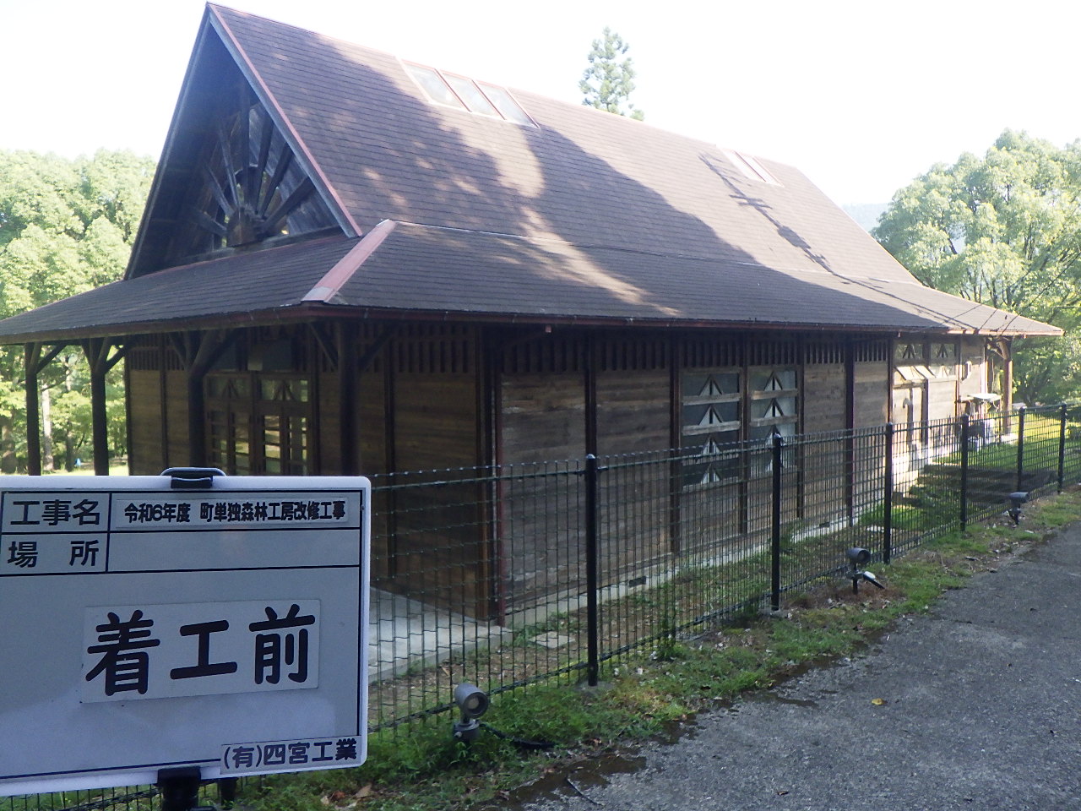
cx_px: 540
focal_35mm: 28
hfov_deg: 63.4
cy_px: 406
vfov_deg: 49.7
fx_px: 874
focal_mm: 5
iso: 250
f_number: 4.2
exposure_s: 1/160
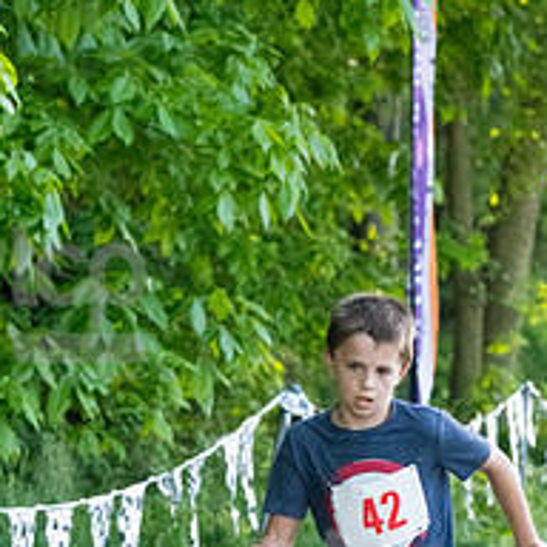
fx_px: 6186
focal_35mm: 346
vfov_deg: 5.0
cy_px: 607
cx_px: 392
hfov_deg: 5.1
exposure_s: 1/1600
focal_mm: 116
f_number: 5.6
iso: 4000
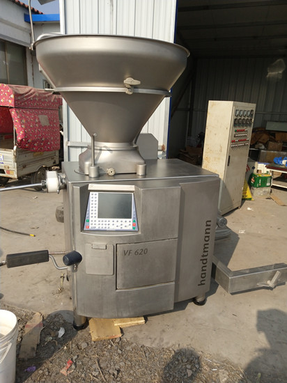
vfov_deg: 60.0
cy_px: 192
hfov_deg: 46.8
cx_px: 144
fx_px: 332
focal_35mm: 30
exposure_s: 1/2250
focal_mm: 3.95
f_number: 1.8
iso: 51
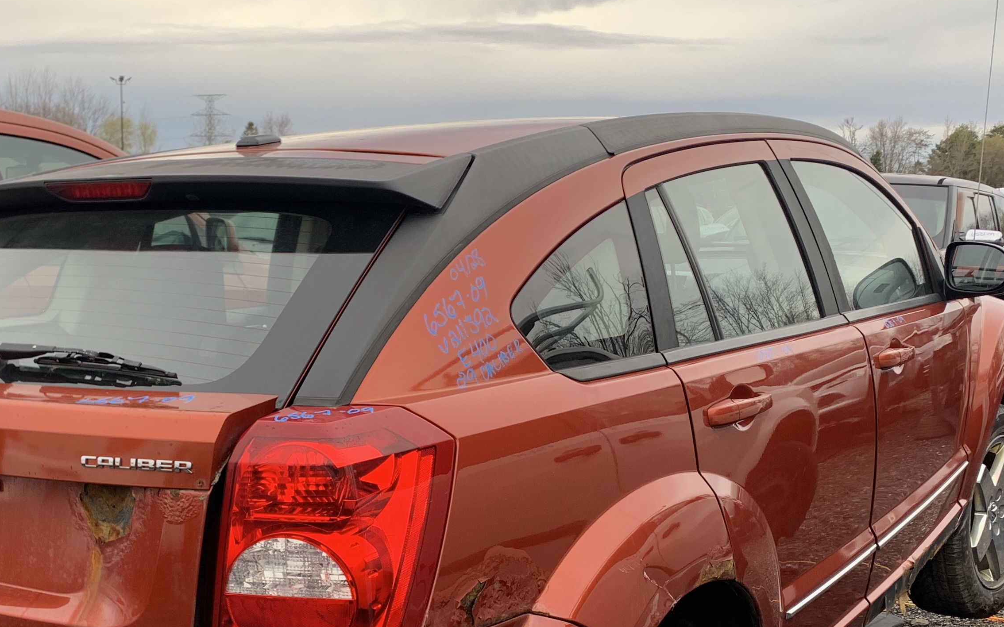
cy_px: 486
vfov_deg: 25.9
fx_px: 1341
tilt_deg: -12.7
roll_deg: -1.5
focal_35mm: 49
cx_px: 363
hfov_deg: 40.7
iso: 25
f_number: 1.8
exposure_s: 1/143
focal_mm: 4.25
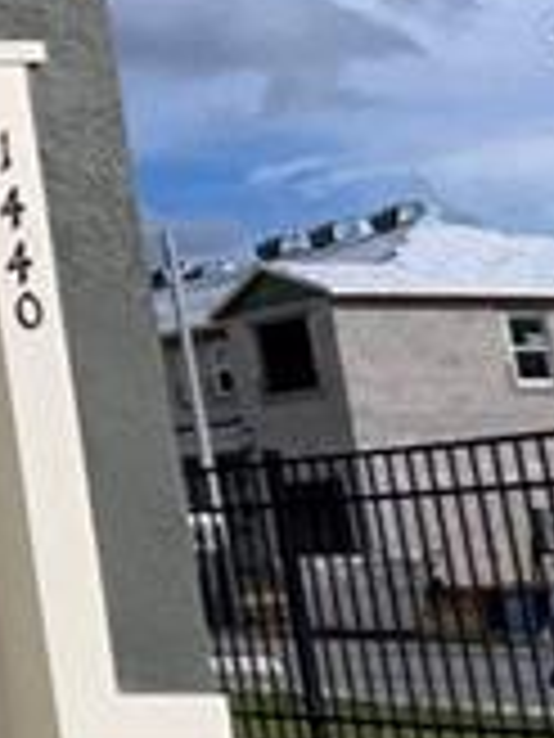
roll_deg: -0.5
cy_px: 40
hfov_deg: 10.4
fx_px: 2027
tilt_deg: +15.8
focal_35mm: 95
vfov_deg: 20.1
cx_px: -1167
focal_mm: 1.57
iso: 32
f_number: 1.8
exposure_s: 1/2950
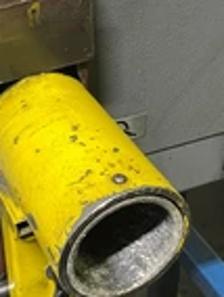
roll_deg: +1.5
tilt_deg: -33.7
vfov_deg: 26.6
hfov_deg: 20.1
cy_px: 123
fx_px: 628
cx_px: 59
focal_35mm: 73
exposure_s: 1/60
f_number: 1.8
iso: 125
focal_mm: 4.25
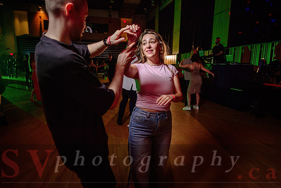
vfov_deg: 53.2
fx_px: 187
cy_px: 94
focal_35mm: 24
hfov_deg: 73.7
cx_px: 140
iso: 800
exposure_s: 1/40
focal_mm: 24
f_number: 2.8
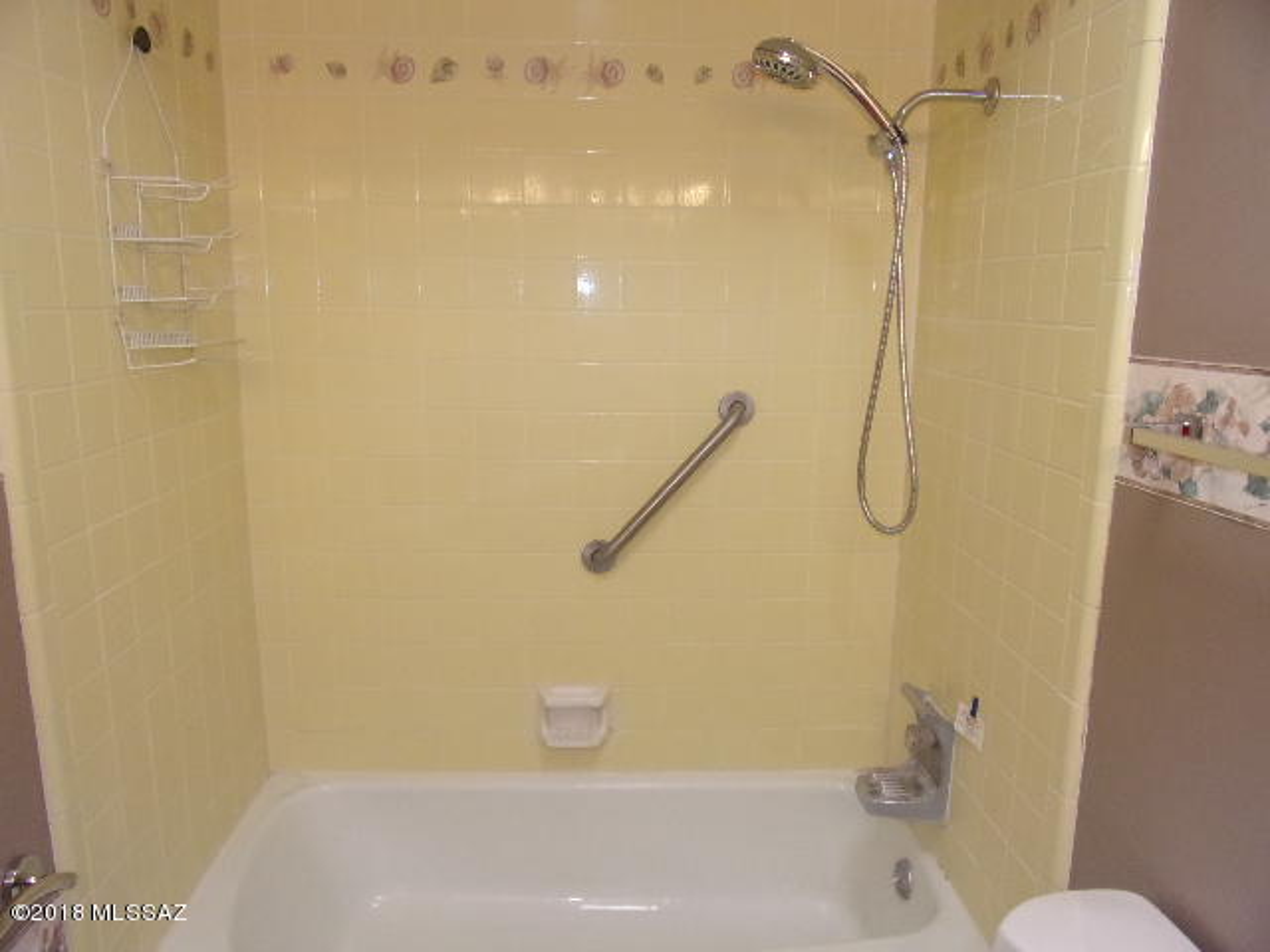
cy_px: 476
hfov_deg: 71.6
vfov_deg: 56.8
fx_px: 881
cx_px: 635
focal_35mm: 24
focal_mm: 4.3
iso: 200
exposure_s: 1/34
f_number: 3.3
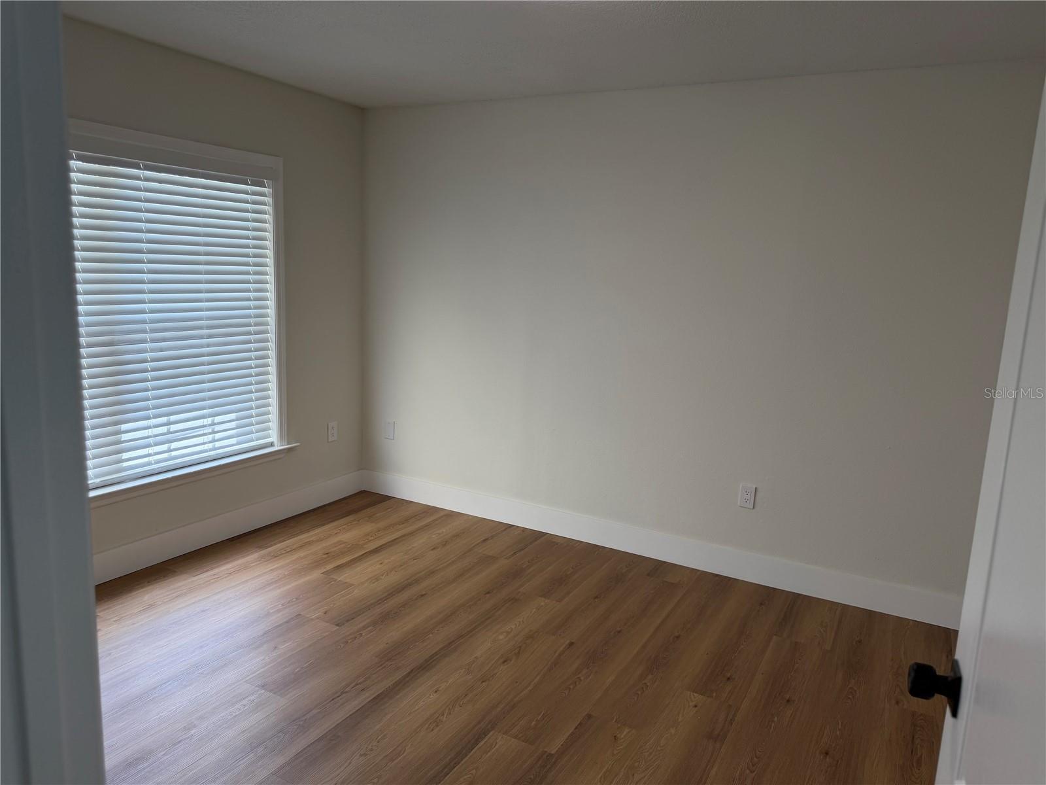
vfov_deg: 56.8
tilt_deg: -9.8
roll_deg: -2.4
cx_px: 523
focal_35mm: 24
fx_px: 725
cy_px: 392
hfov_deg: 71.6
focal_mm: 6.76
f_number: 1.78
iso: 100
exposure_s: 1/188
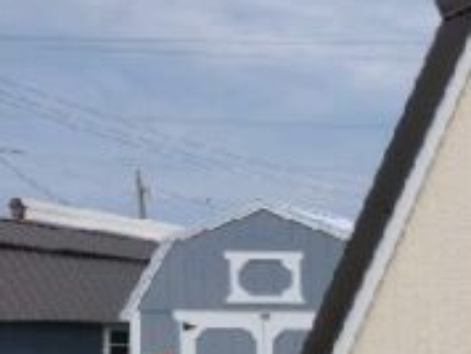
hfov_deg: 15.4
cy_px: 407
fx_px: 1349
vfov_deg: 14.6
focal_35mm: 99
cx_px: 968
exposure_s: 1/3333
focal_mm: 5.4
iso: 20
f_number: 1.8
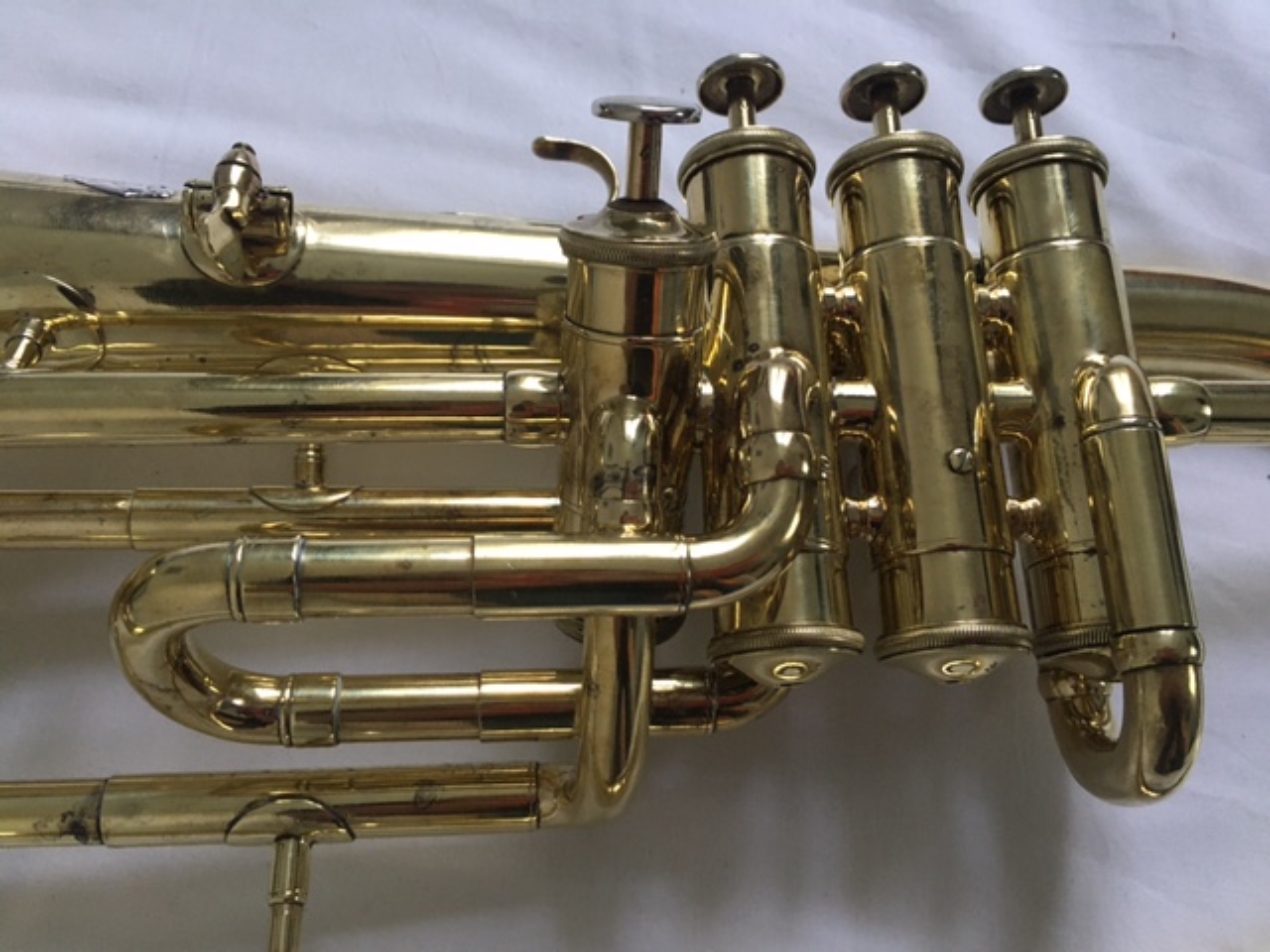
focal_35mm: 29
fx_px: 1064
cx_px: 635
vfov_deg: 48.2
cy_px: 476
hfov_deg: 61.7
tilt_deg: -73.2
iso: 125
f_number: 2.2
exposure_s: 1/33
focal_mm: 4.15
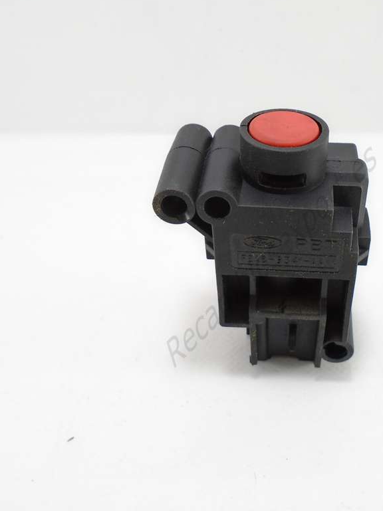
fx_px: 546
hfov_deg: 37.9
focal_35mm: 37
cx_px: 277
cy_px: 252
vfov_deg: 50.2
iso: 100
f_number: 3.2
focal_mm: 4.6
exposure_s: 1/60
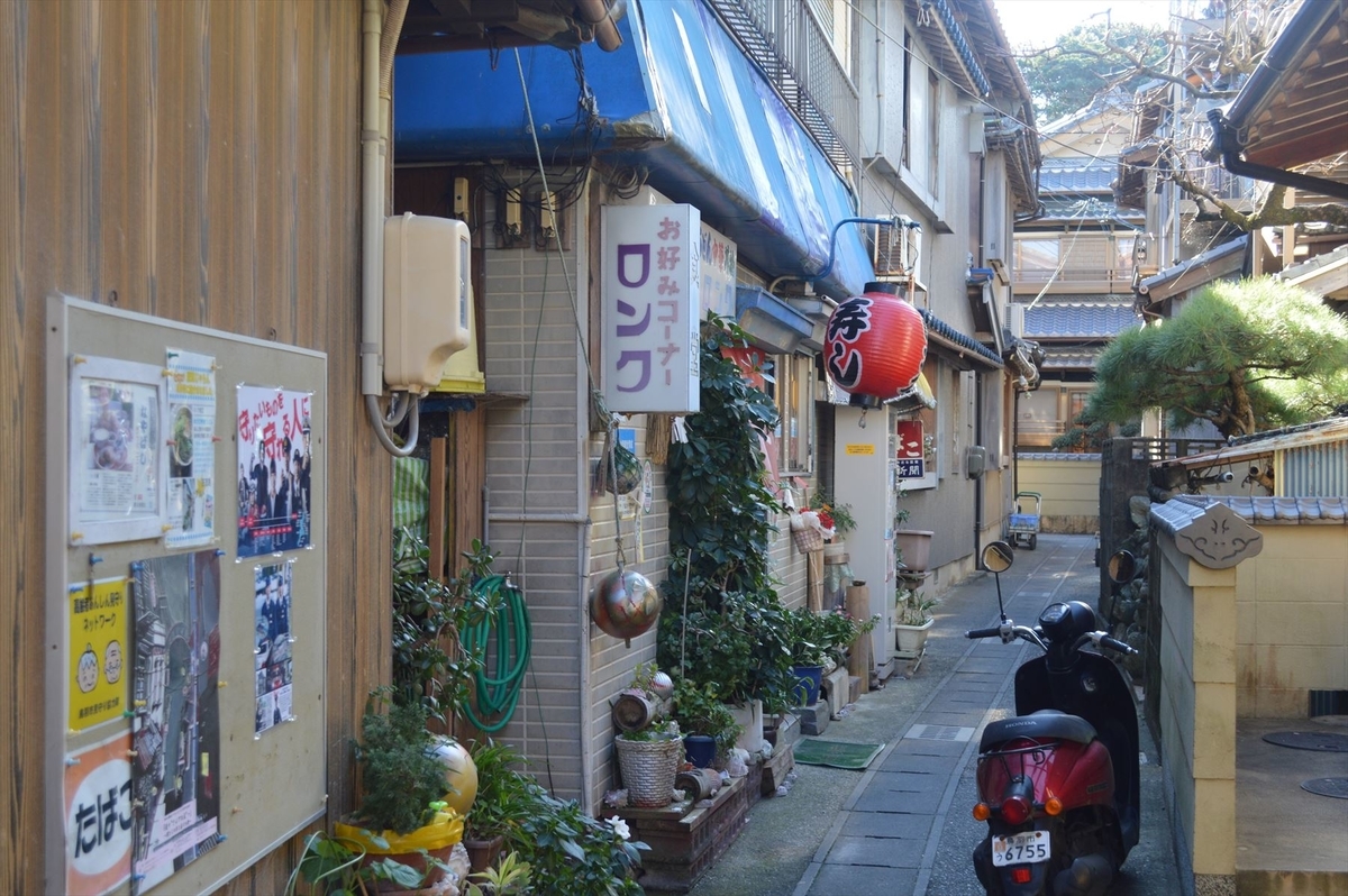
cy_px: 448
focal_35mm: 45
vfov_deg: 29.8
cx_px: 674
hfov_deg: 43.6
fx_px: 1684
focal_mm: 30
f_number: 5.6
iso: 400
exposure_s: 1/125
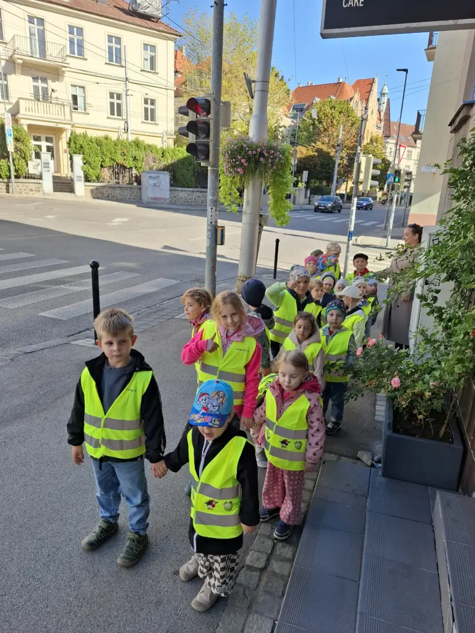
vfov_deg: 73.9
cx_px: 238
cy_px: 316
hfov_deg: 58.9
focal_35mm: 23
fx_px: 421
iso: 50
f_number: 1.8
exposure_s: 1/339
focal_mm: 5.54
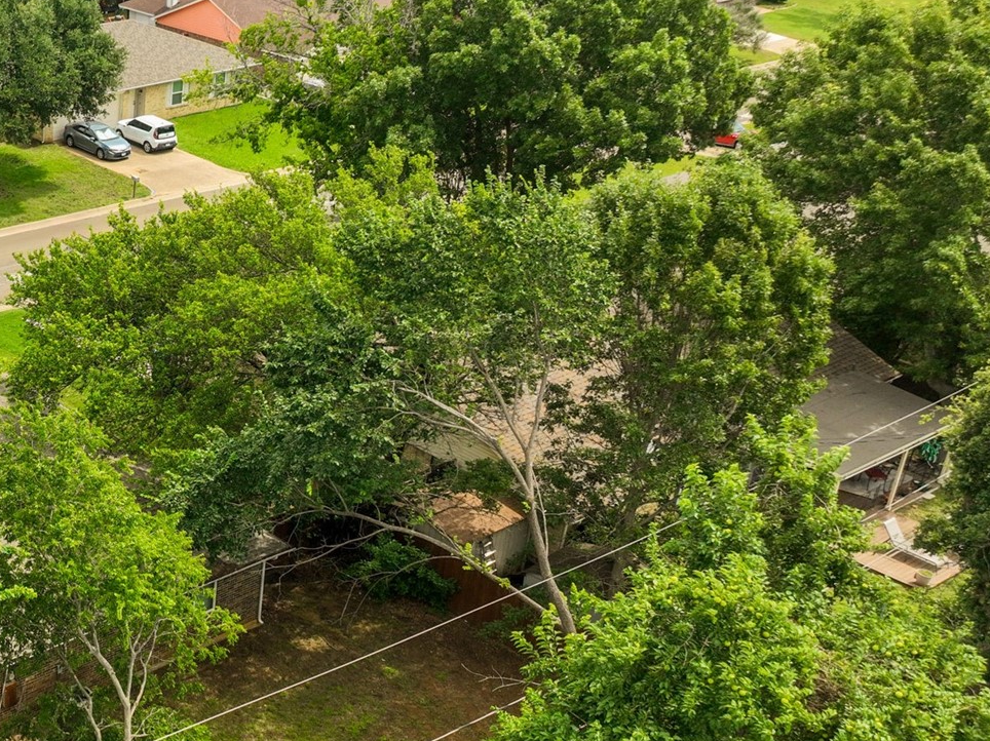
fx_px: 1458
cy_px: 389
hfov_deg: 33.7
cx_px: -41
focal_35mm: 51
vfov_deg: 28.5
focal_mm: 12.29
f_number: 2.8
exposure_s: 1/1250
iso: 200
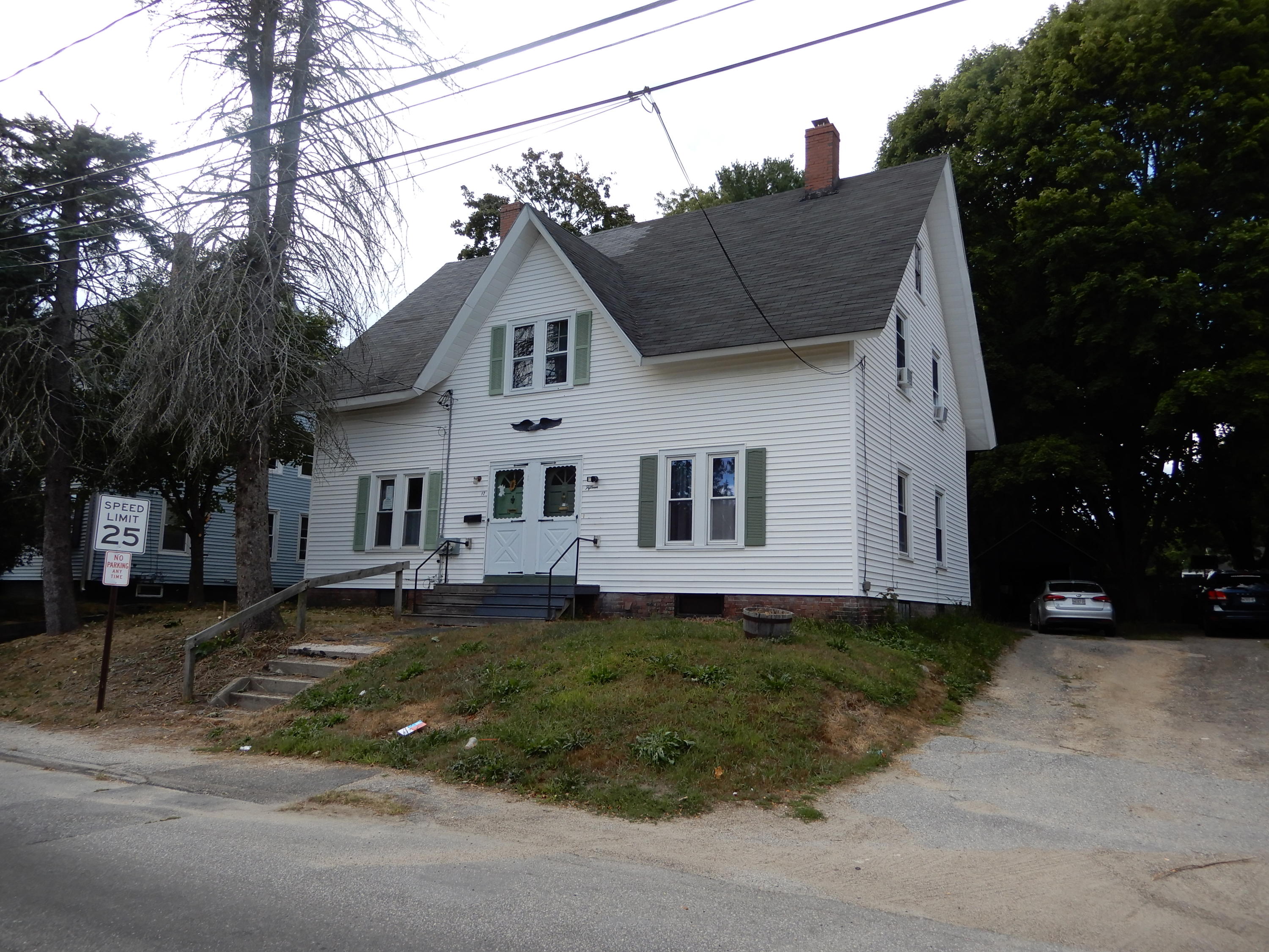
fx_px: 880
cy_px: 476
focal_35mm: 24
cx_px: 634
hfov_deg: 71.6
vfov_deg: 56.8
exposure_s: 1/500
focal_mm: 4.3
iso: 80
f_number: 3.4
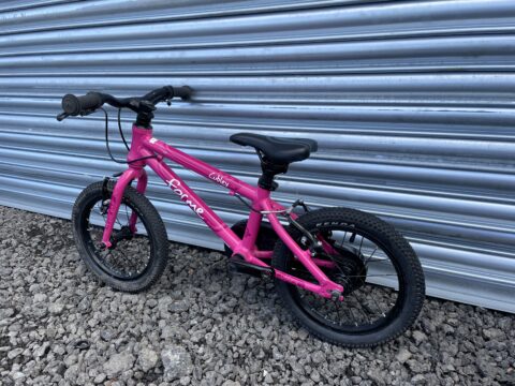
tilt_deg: -19.9
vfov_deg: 53.1
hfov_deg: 67.3
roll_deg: +4.8
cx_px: 258
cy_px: 193
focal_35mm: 26
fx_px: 387
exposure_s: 1/590
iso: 32
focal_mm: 4.2
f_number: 1.6
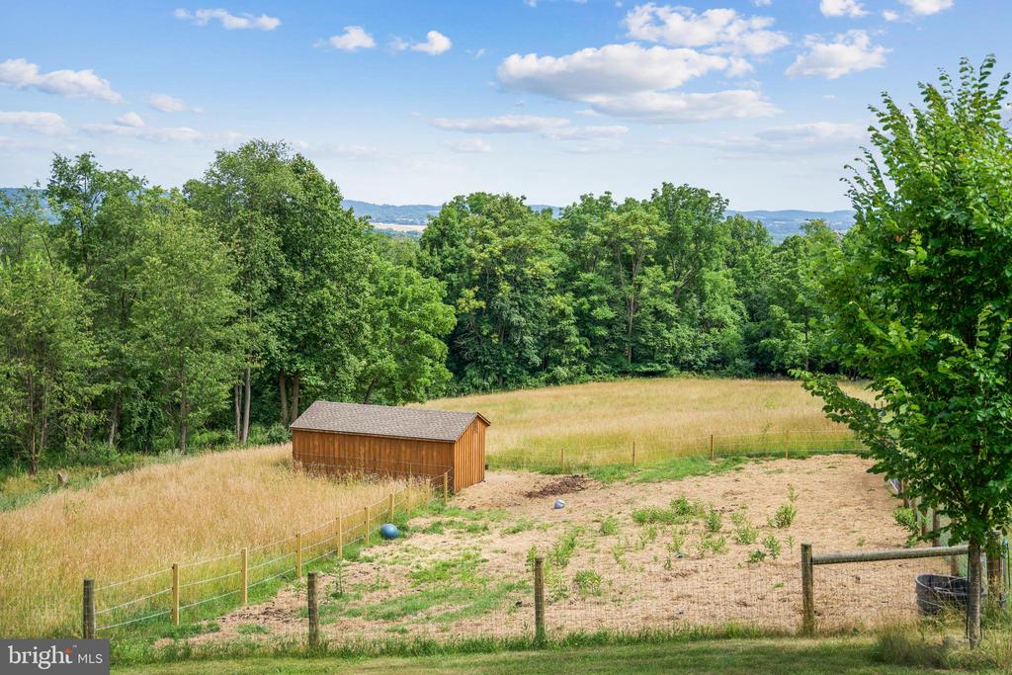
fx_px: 1327
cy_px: 338
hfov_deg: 41.7
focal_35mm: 47
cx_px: 506
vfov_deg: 28.5
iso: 100
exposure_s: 1/1250
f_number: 2.8
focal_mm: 47.2
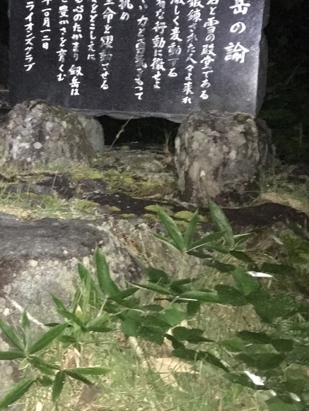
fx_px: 607
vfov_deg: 37.4
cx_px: 77
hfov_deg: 28.2
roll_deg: -2.2
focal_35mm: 51
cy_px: 172
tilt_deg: -9.6
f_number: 2.2
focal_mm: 4.15
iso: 1000
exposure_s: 1/16
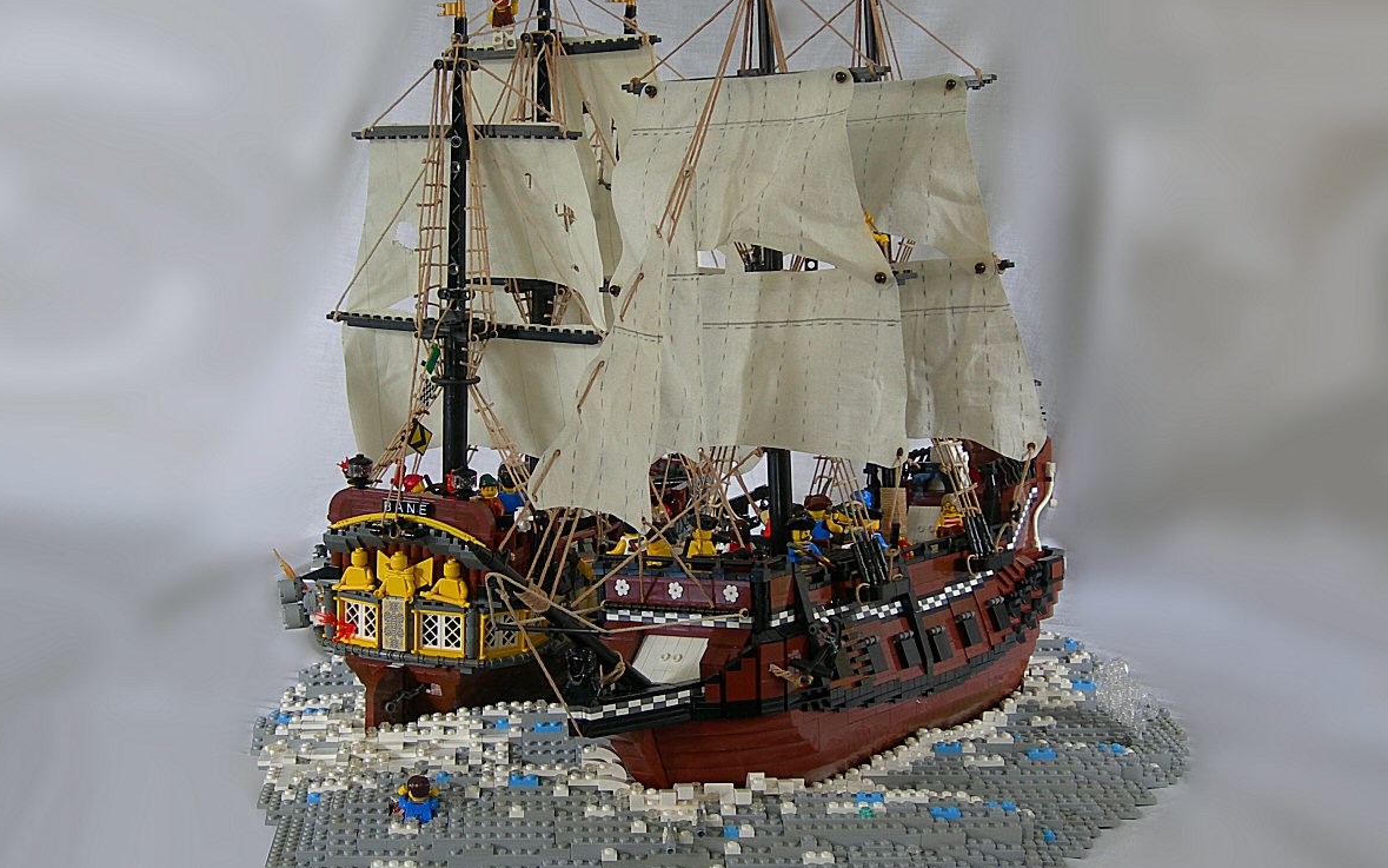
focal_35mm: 55
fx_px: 2081
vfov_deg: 23.5
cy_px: 396
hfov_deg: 36.9
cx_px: 691
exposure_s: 1/3.9
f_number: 3.2
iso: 51
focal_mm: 10.6
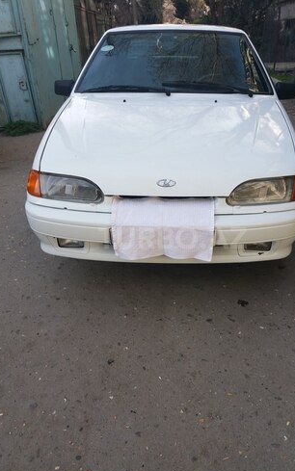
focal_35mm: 29
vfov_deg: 64.6
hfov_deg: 43.0
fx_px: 373
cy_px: 238
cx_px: 173
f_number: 1.9
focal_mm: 3.7
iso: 40
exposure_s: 1/363
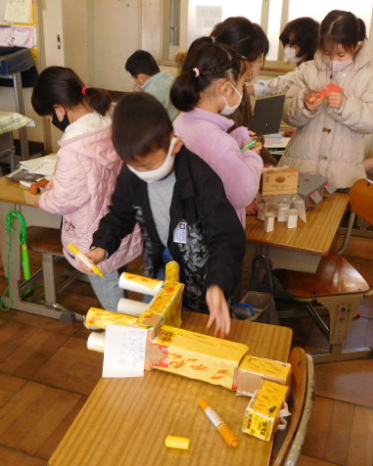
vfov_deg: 43.8
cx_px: 198
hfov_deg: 35.7
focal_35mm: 42
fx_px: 579
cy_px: 232
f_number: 3.6
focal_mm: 5.7
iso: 125
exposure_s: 1/40
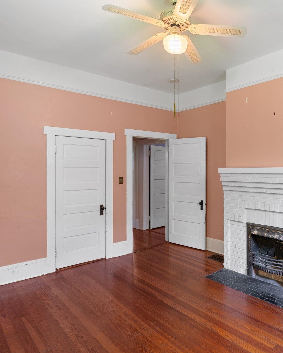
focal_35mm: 23
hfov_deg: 59.3
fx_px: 241
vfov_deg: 72.6
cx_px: 192
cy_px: 173
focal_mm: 16
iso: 250
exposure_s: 2.5
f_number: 9
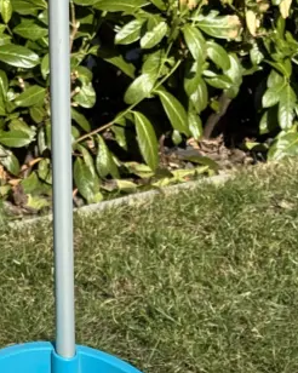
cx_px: 63
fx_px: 1722
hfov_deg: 9.9
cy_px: 417
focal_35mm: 156
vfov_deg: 12.2
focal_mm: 6.76
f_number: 1.78
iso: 64
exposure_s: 1/4608
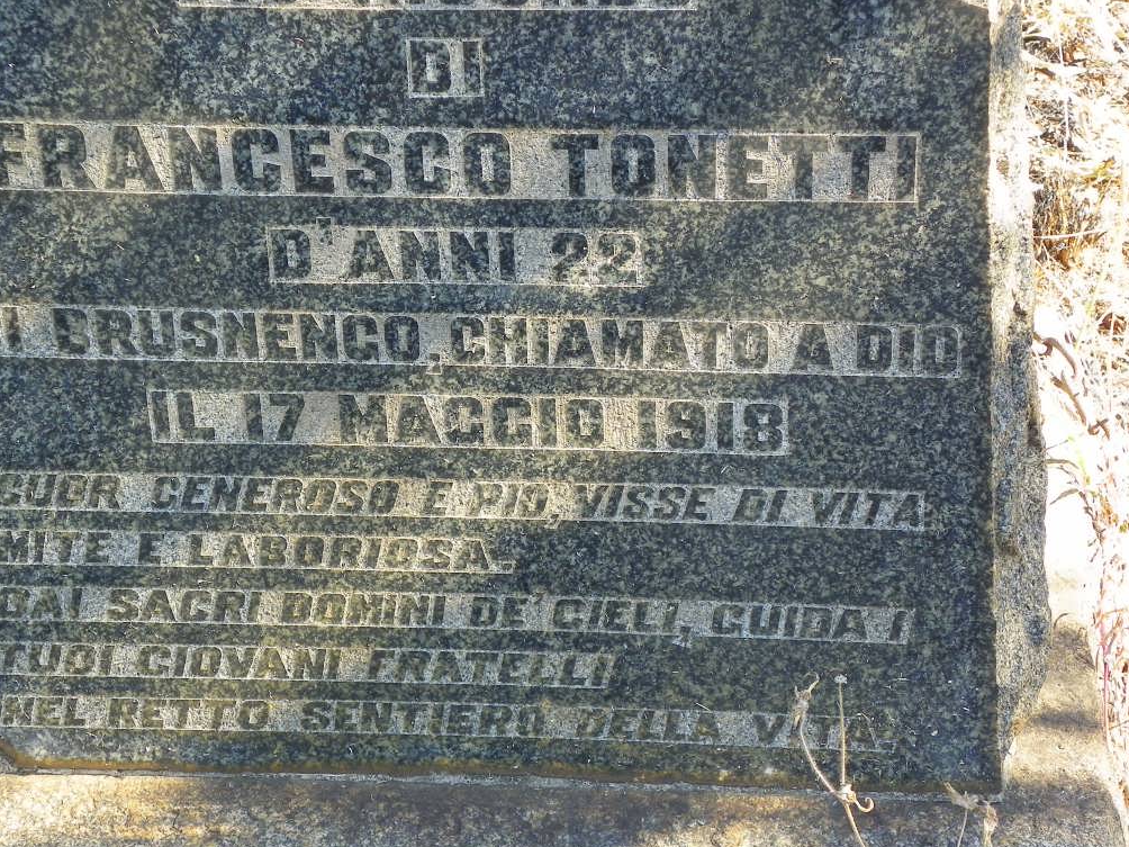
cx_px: 493
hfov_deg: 18.9
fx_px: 3392
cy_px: 378
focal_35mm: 104
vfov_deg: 14.2
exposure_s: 1/60
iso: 64
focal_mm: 15.5
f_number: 4
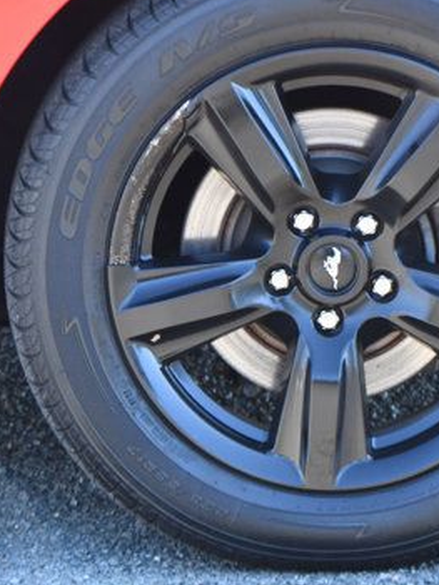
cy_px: 277
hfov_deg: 5.5
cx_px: 310
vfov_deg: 7.4
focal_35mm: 269
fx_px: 4543
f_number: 4.8
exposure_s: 1/250
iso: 720
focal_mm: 102
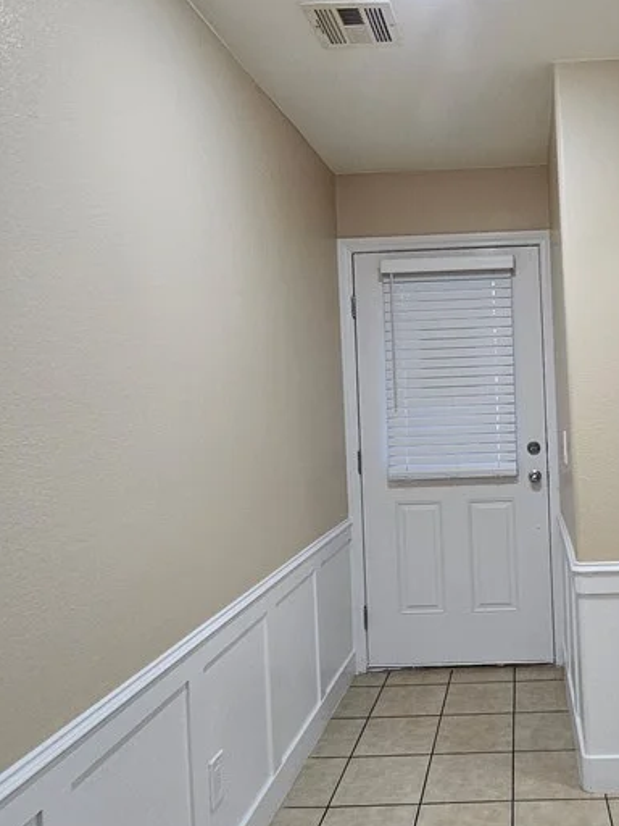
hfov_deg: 49.3
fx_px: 620
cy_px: 397
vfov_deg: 67.3
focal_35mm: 26
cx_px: 514
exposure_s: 1/60
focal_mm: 2.2
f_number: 2.2
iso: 200
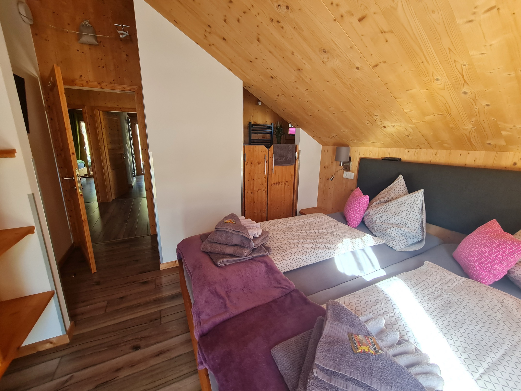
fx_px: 196
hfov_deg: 106.2
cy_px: 196
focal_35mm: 13
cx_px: 260
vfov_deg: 89.9
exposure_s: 1/50
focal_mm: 2.2
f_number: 2.2
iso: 125
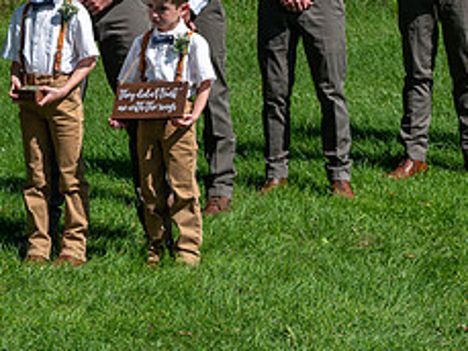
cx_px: 159
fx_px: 2502
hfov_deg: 10.7
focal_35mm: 185
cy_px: 9
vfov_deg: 8.0
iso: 100
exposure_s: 1/400
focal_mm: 70
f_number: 7.1
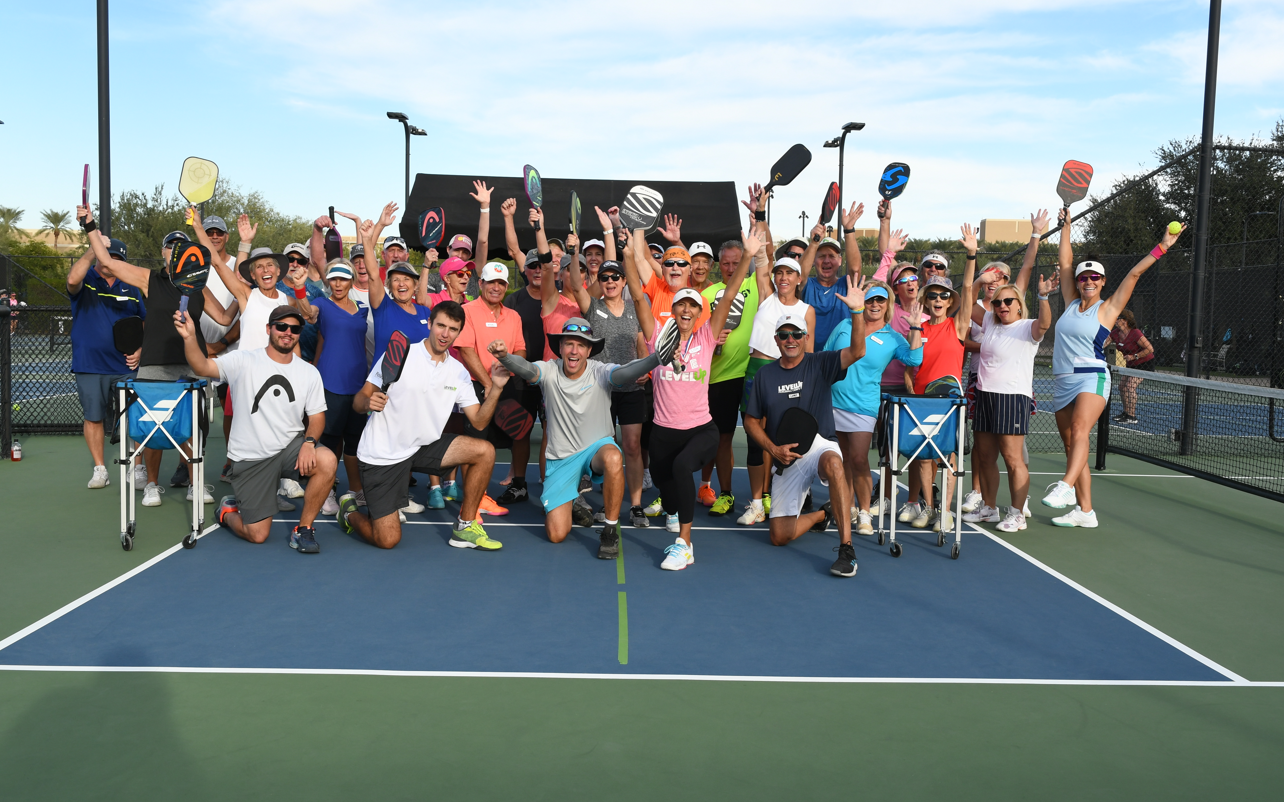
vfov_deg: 37.3
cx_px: 635
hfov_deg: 56.7
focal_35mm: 34
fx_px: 1190
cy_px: 373
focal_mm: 22
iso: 250
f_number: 8
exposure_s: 1/250
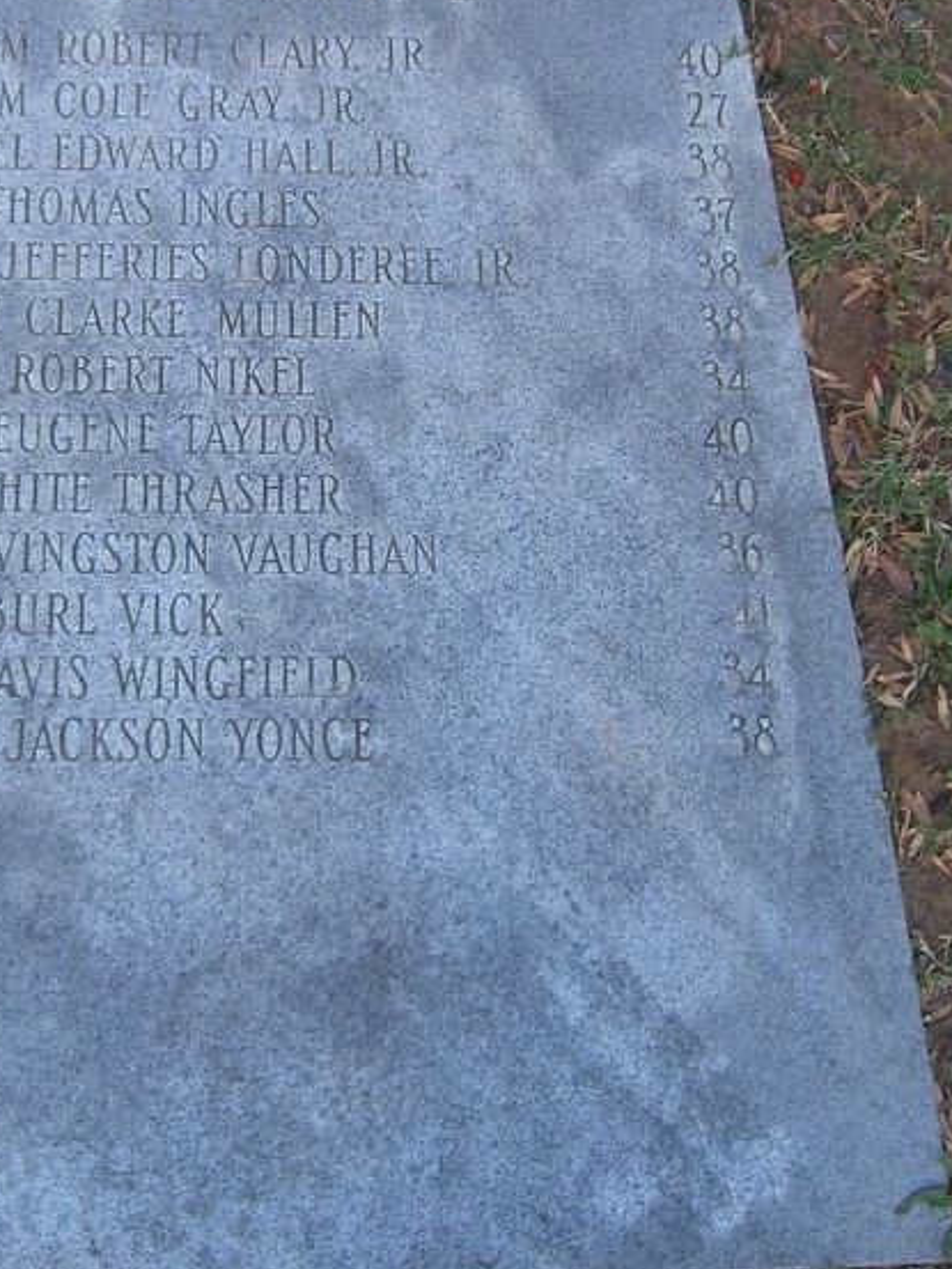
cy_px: 425
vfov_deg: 34.6
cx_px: 305
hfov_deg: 26.4
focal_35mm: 55
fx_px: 2016
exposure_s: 1/40
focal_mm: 7.9
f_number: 2.8
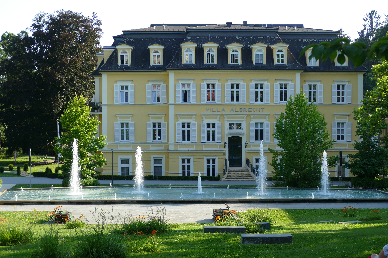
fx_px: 550
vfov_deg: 26.5
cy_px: 129
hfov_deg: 38.9
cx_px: 194
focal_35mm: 51
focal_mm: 18.44
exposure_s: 1/400
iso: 125
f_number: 3.3
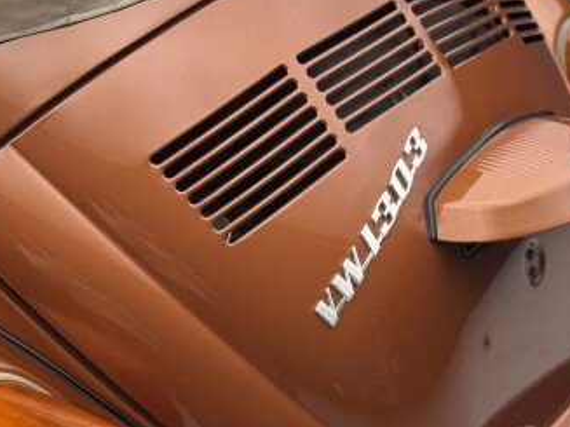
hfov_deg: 20.9
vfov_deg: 15.6
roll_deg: -0.5
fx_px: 1547
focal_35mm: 94
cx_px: 316
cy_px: 345
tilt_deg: -29.5
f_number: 1.78
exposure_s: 1/65
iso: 160
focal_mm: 6.76
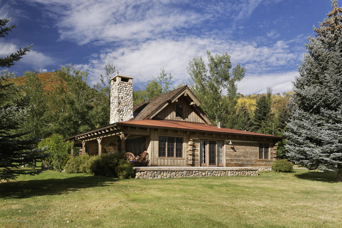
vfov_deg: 42.4
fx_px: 295
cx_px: 171
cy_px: 114
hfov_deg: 60.3
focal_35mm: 31
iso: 320
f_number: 7.1
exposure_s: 1/320
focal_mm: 31
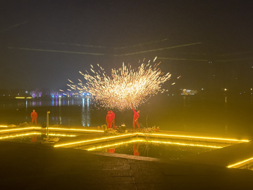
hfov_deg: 36.2
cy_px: 96
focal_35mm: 53
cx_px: 129
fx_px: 387
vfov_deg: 27.5
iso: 400
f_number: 1.6
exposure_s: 1/25
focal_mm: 5.96
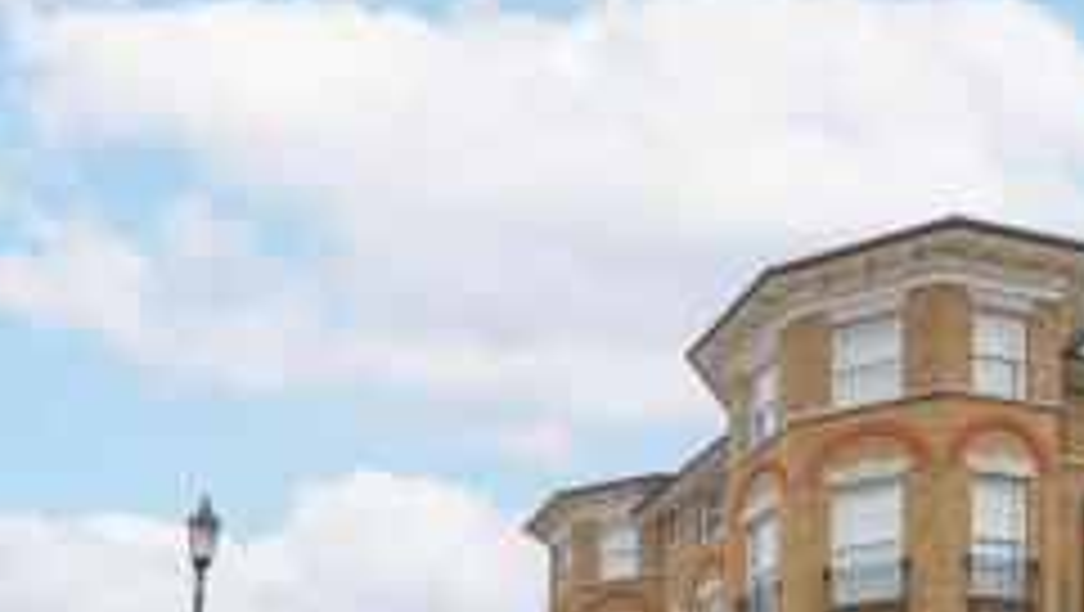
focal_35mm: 31
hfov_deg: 62.5
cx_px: 490
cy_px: 610
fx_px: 892
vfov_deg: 34.5
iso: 400
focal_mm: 10
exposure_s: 1/800
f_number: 4
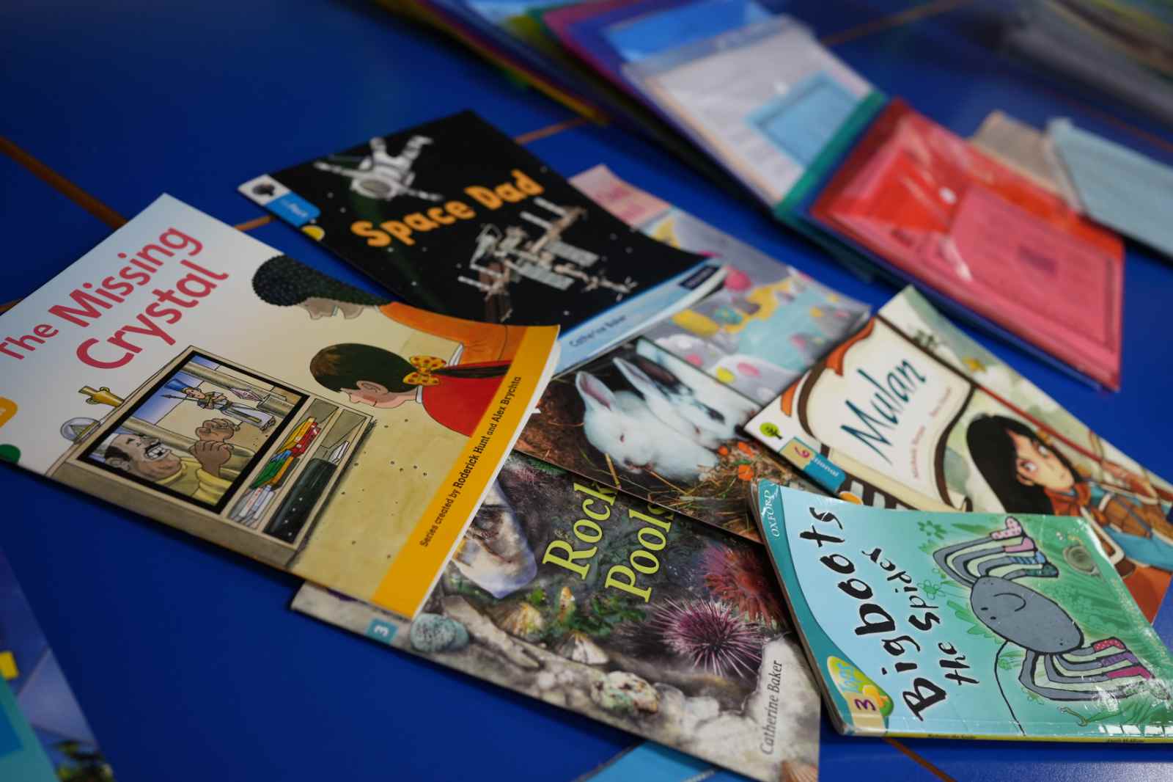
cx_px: 586
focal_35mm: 35
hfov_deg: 54.4
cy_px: 391
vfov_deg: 37.8
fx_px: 1140
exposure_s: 1/160
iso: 1250
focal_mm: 35
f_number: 4
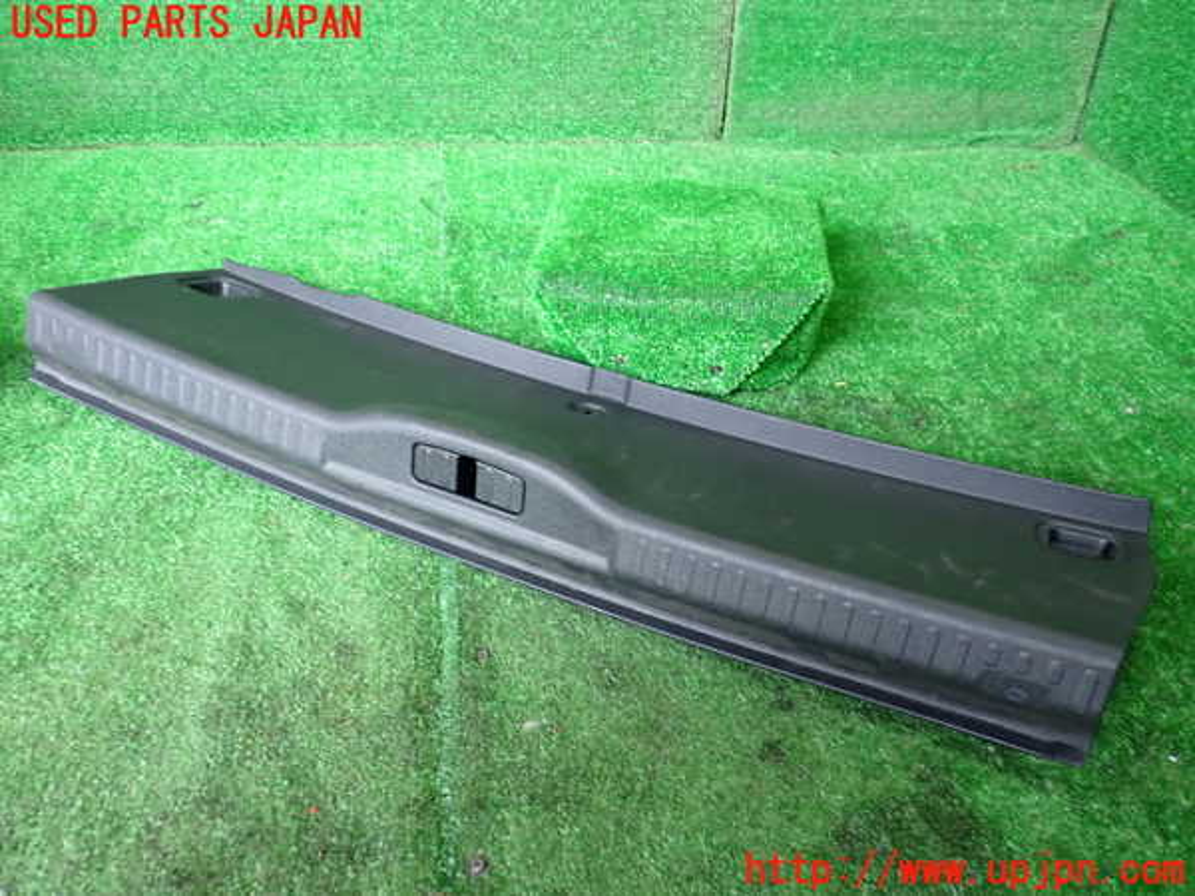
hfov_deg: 60.0
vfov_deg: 46.8
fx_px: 1036
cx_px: 598
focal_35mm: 30
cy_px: 448
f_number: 2.3
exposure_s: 1/30
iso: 500
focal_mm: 5.4
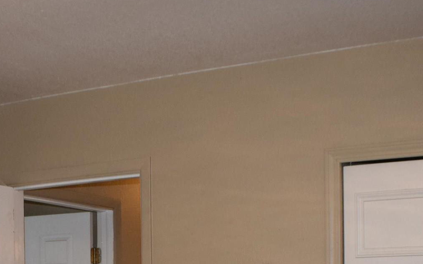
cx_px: 124
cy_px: 368
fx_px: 1176
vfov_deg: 12.3
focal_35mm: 102
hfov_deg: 20.3
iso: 800
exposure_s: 1/80
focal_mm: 22
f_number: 4.5
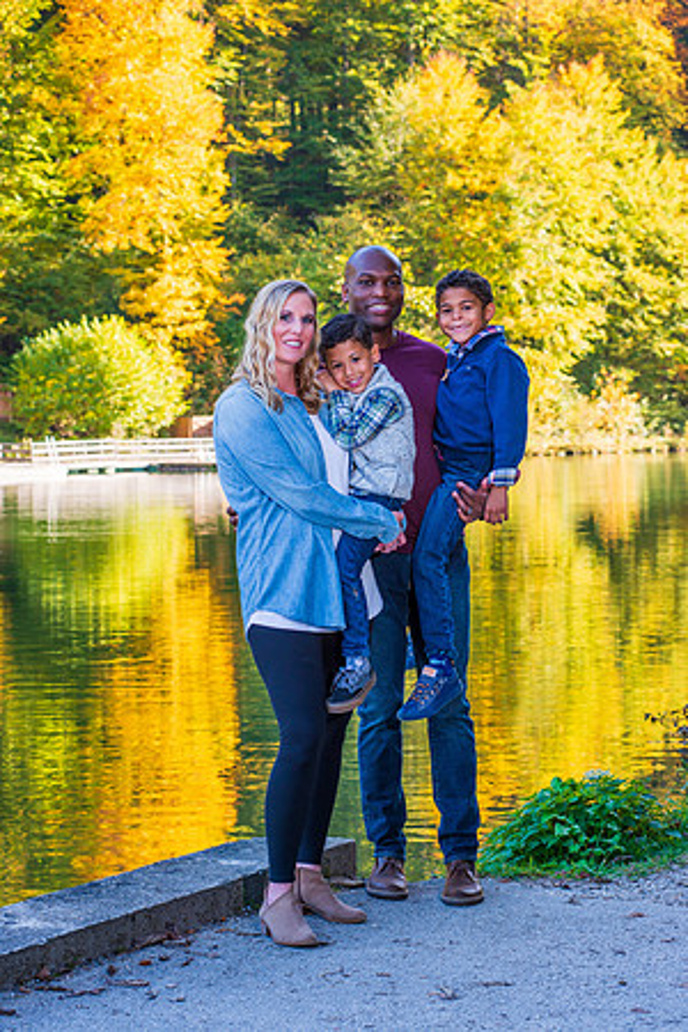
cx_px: 344
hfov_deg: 15.9
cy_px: 516
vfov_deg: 23.6
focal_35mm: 86
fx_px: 2465
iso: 320
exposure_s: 1/125
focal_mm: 86
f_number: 8
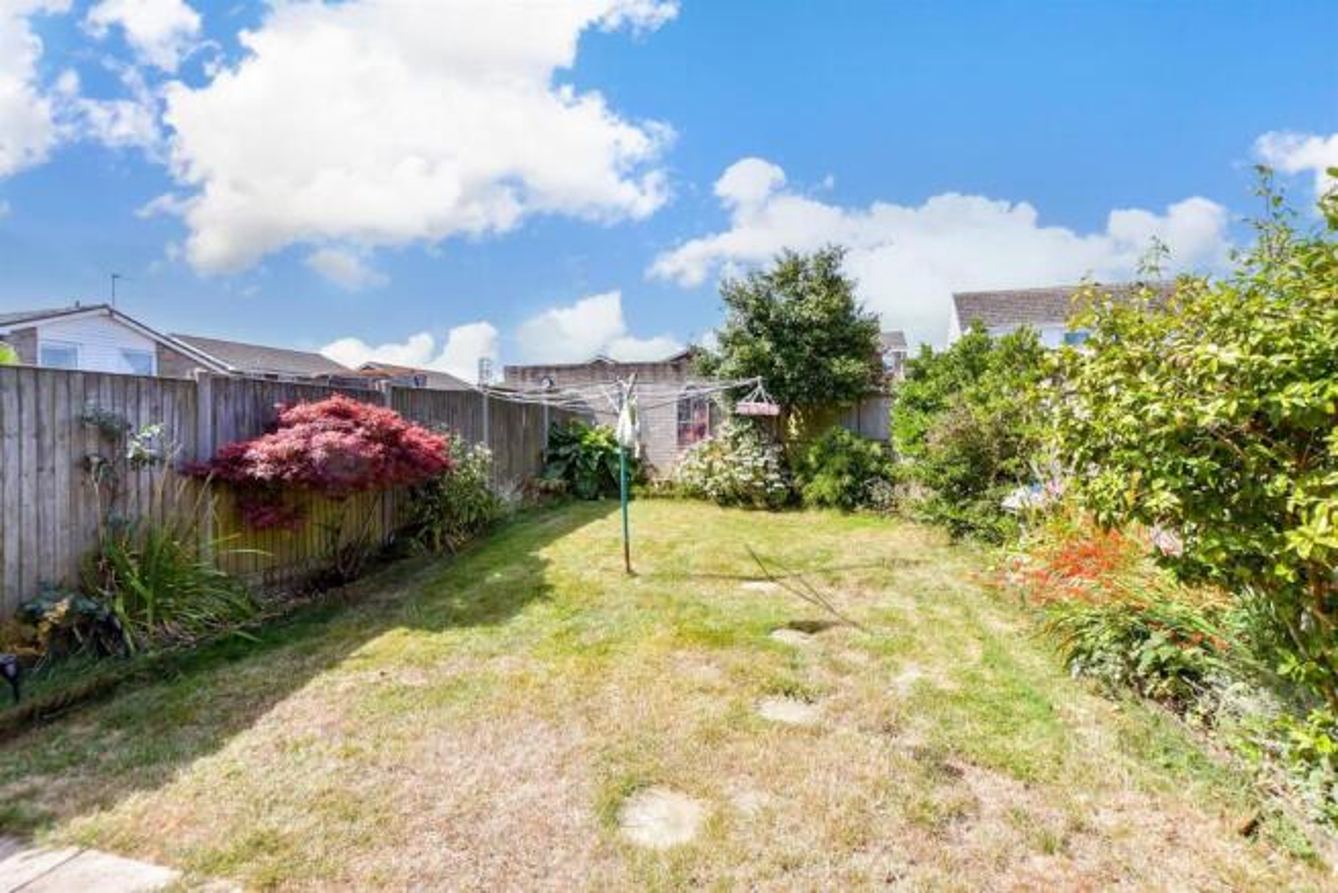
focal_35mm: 15
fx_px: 558
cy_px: 446
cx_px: 669
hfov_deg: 100.4
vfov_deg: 77.4
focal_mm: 10
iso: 160
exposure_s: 1/250
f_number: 6.3
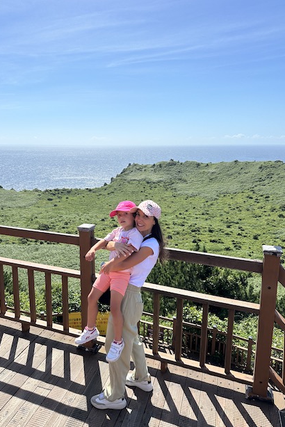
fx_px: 308
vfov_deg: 69.4
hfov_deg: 49.5
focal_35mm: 26
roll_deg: -0.5
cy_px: 211
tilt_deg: -9.3
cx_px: 130
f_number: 1.78
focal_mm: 6.86
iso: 80
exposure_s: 1/6211
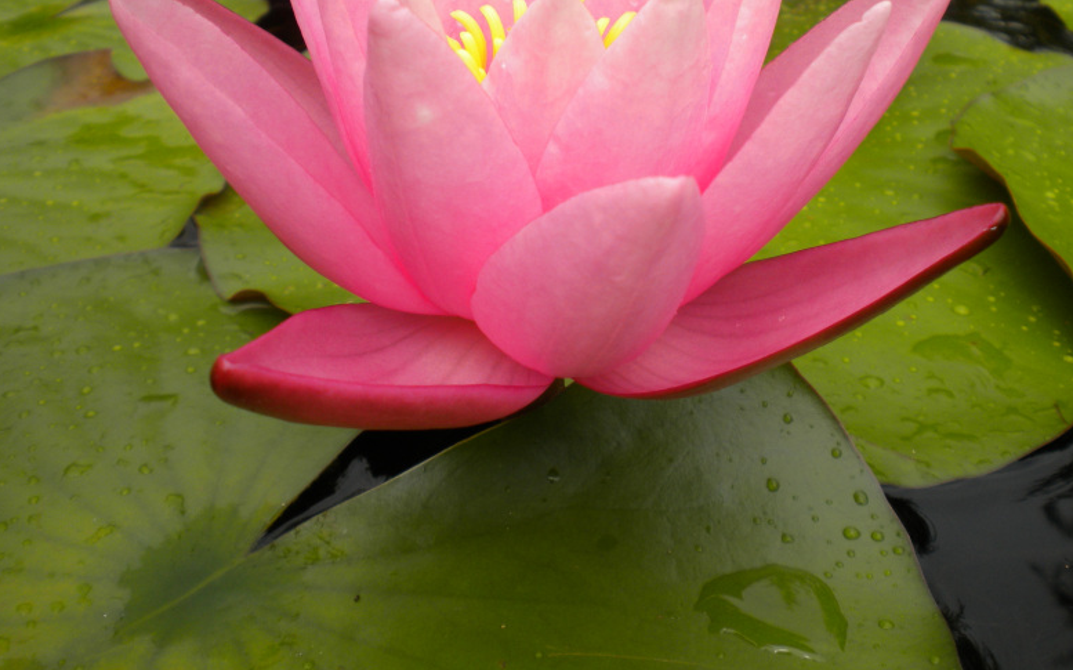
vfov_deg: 29.6
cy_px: 211
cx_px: 570
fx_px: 1257
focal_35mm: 43
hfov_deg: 46.2
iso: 80
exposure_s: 1/408
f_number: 4.6
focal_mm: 6.3
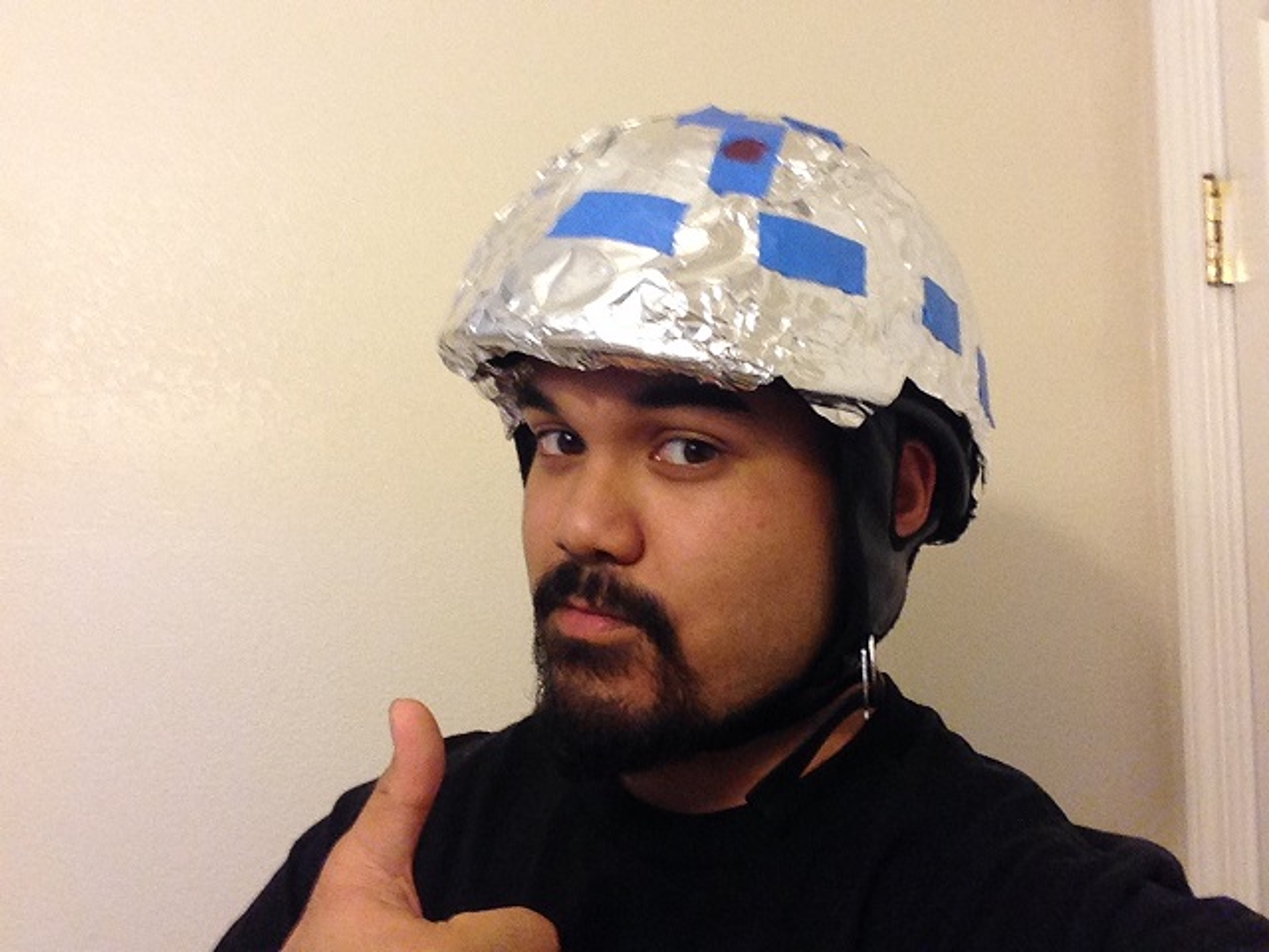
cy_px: 476
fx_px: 1283
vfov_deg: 40.7
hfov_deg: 52.6
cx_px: 634
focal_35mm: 35
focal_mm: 2.18
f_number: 2.4
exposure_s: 1/30
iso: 125
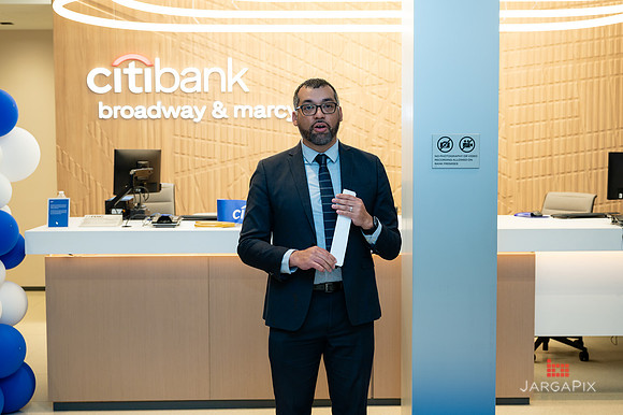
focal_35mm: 45
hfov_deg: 43.4
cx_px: 311
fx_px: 783
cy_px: 201
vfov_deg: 29.7
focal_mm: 43
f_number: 4
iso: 400
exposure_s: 1/160
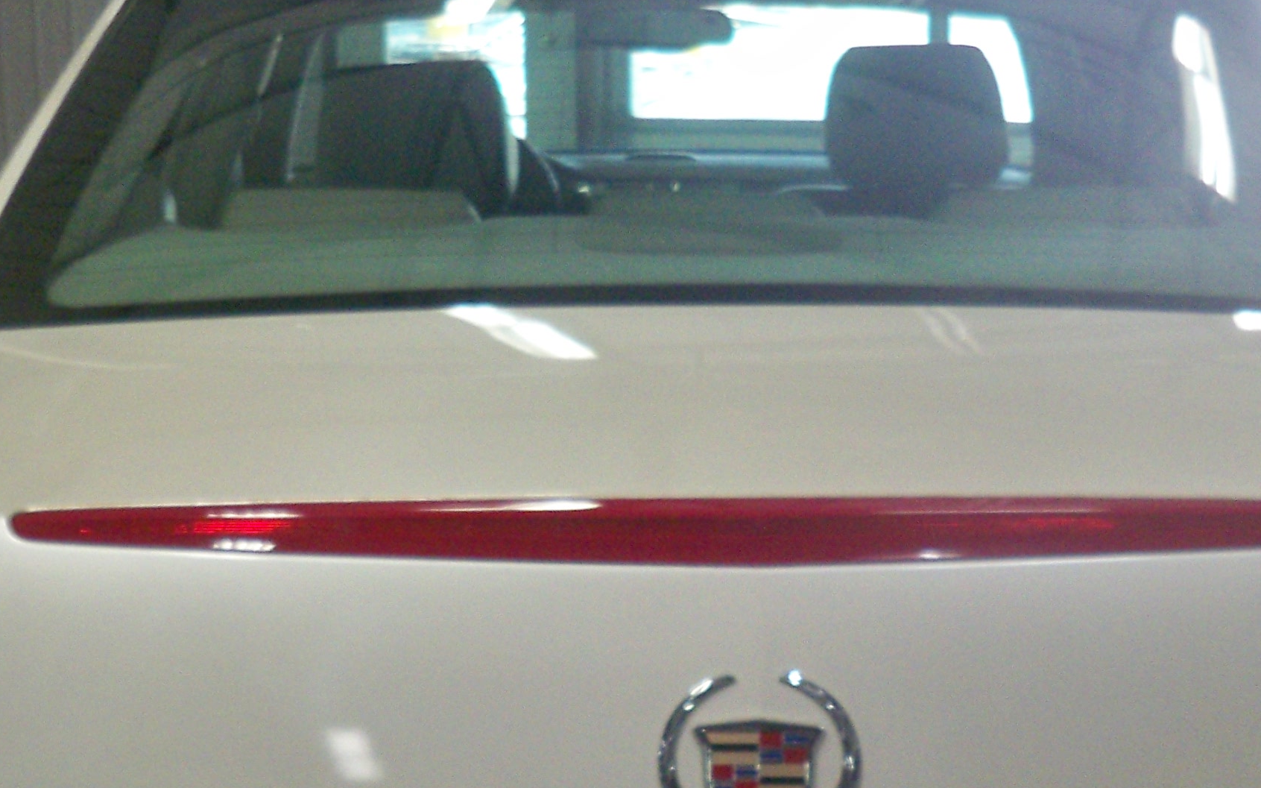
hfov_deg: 25.8
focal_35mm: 80
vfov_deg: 16.1
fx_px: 2749
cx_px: 695
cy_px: 739
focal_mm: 6.3
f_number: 3.1
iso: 250
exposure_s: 1/60
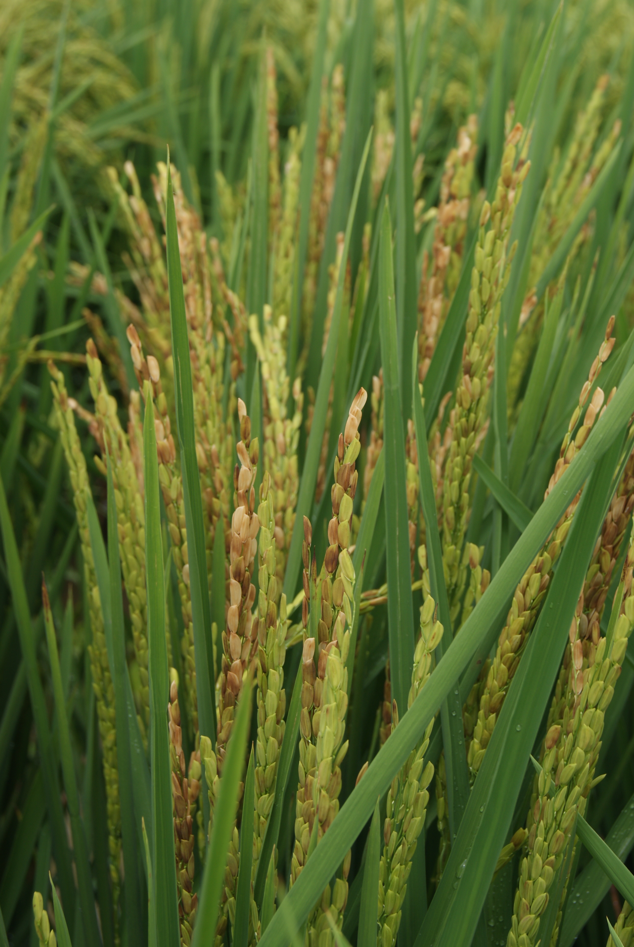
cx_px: 317
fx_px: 1975
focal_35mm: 75
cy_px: 474
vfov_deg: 27.0
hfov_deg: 18.2
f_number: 11
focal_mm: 50
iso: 100
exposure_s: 1/100
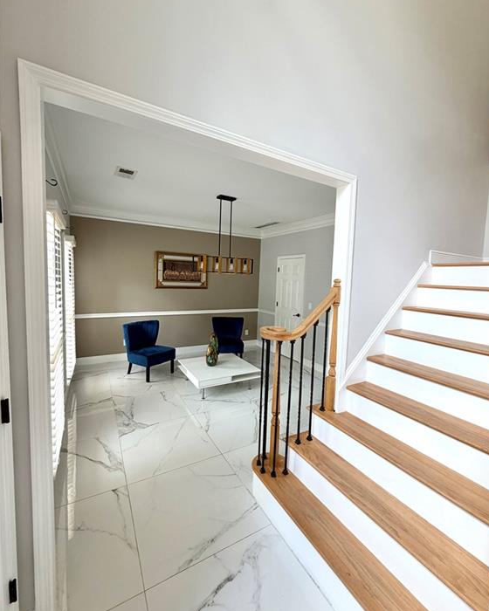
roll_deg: -3.1
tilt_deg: -4.3
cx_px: 250
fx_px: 271
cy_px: 300
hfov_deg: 84.0
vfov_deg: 96.8
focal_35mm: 15
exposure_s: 1/121
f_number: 2.2
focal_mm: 2.22
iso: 100
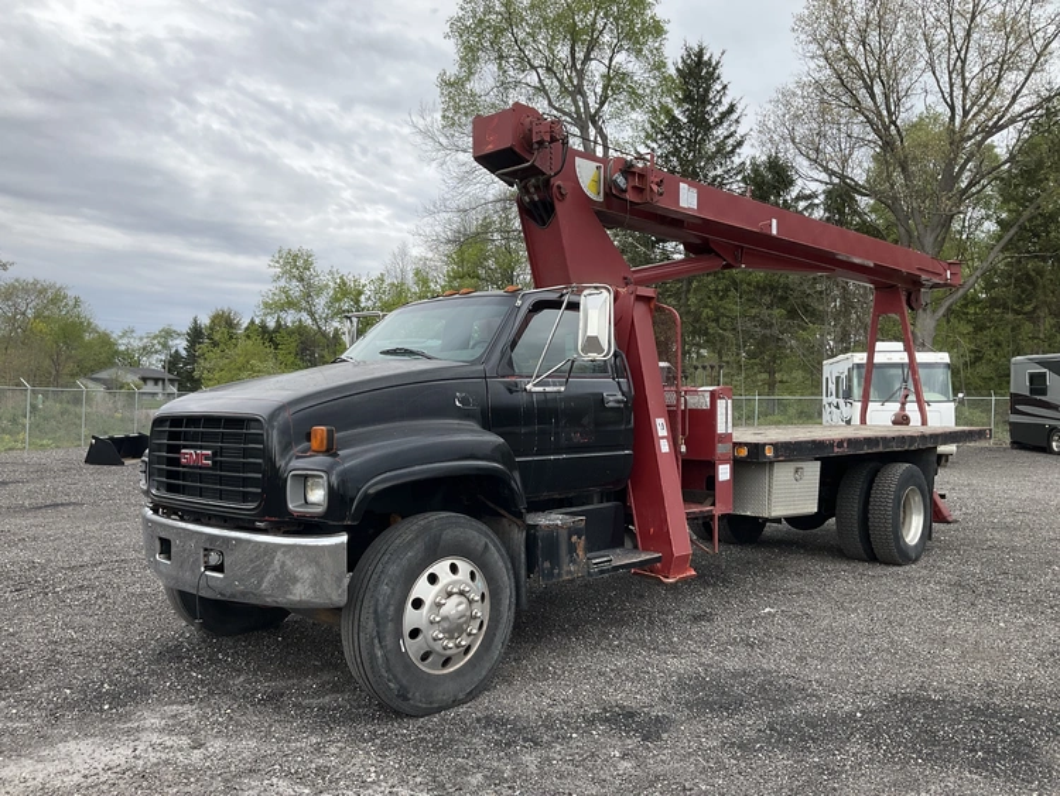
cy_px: 398
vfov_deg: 48.3
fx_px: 888
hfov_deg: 61.6
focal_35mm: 29
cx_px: 530
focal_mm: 3
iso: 25
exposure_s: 1/635
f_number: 1.8
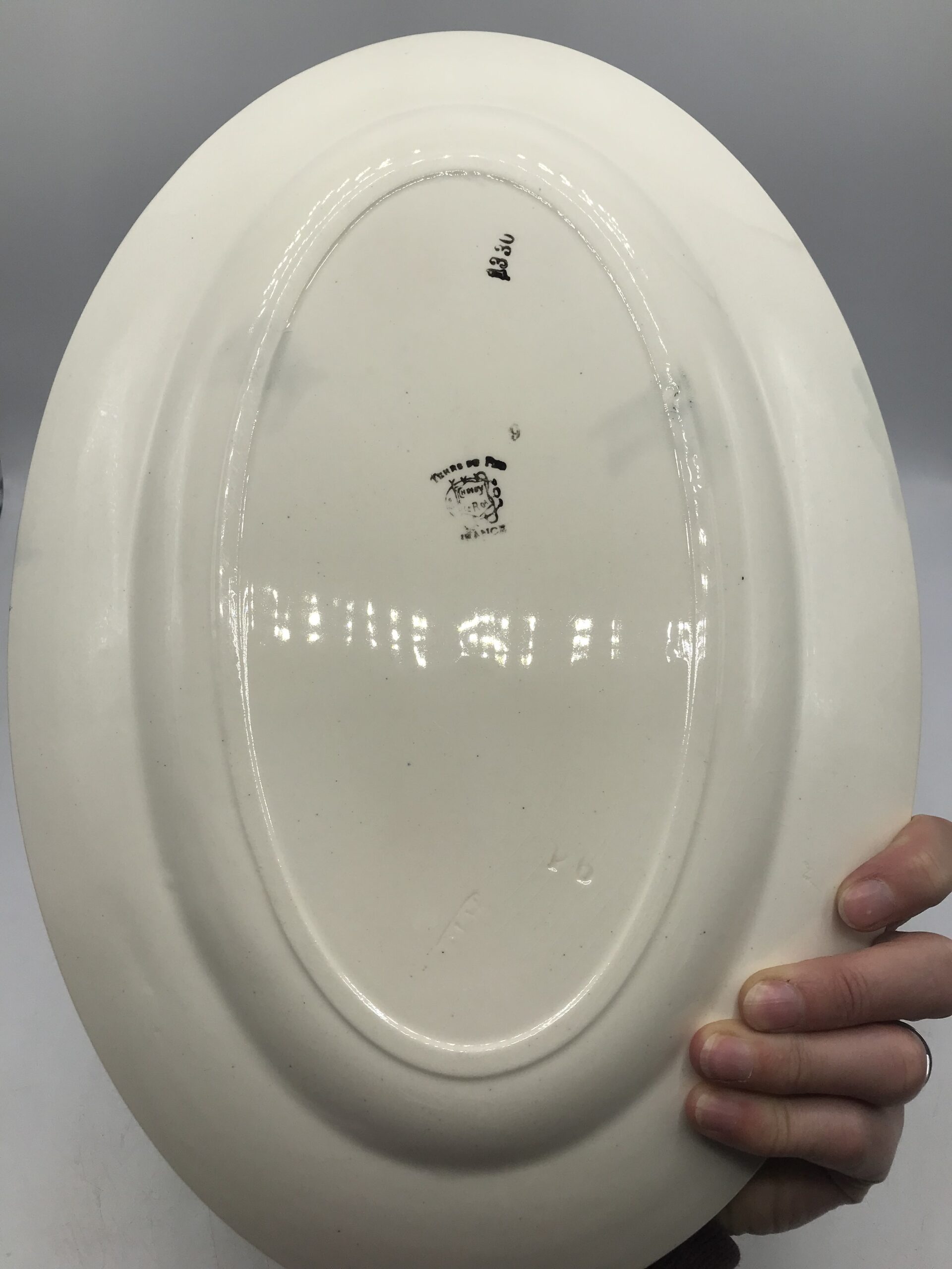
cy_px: 634
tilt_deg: -48.3
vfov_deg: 63.4
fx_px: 1027
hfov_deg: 49.7
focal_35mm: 28
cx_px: 476
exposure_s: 1/1808
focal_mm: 3.99
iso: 20
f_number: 1.8
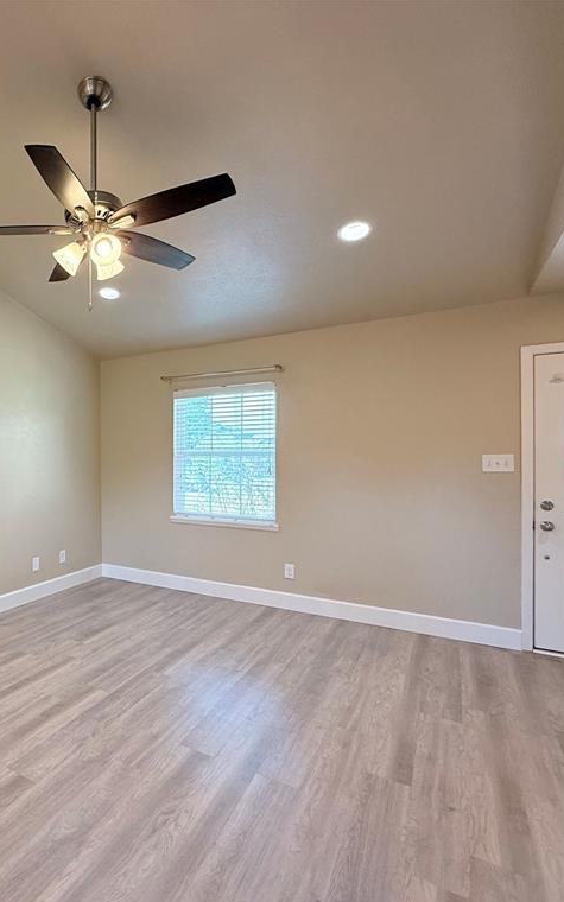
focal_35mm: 20
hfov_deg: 53.9
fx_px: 492
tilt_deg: +0.0
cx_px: 83
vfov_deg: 85.1
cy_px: 455
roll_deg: +0.2
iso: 200
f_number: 2.2
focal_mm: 2.22
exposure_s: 1/120
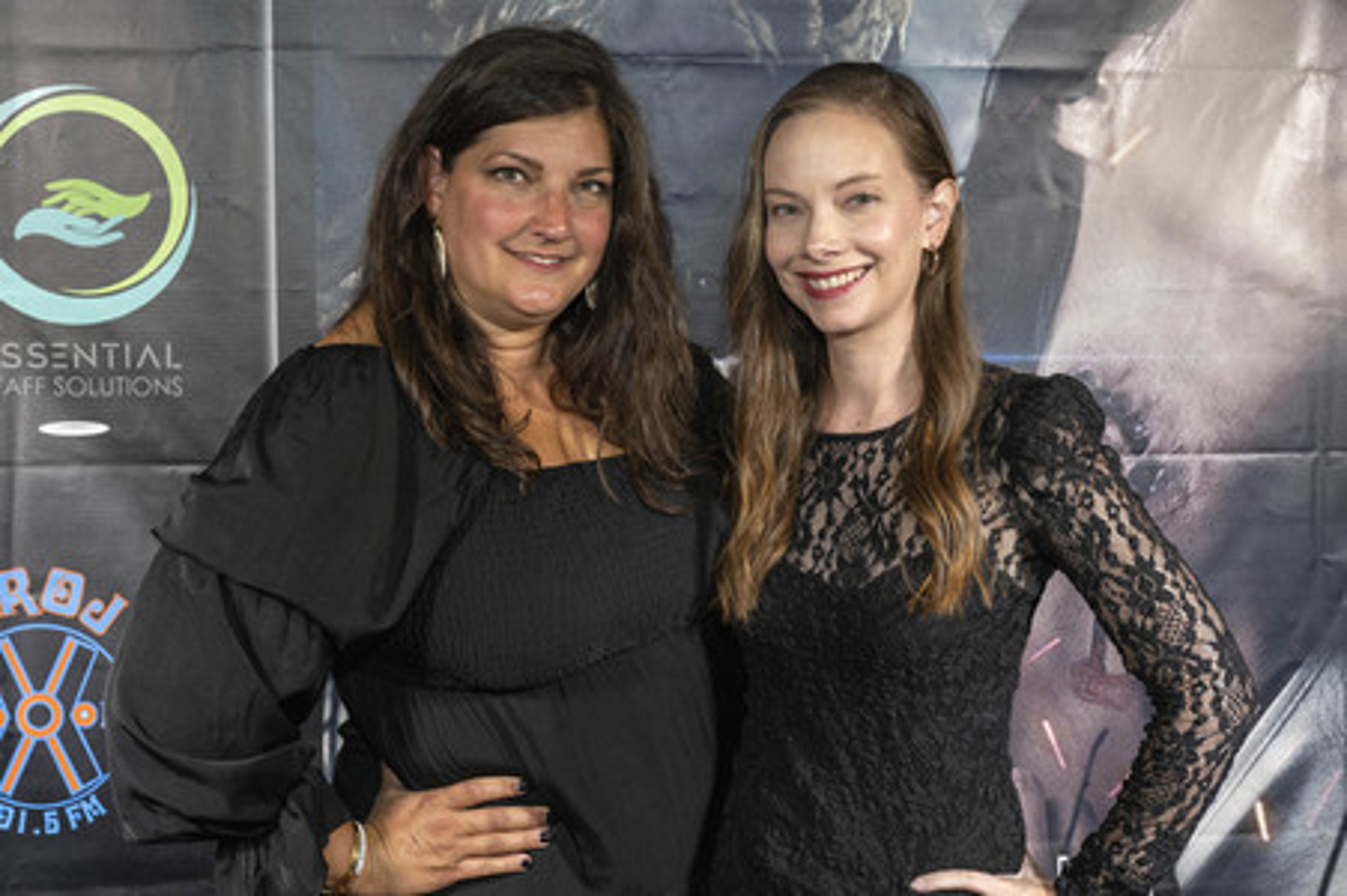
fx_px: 1795
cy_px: 448
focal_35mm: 48
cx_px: 674
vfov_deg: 28.0
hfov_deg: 41.1
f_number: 5.6
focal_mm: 48
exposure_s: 1/200
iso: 800
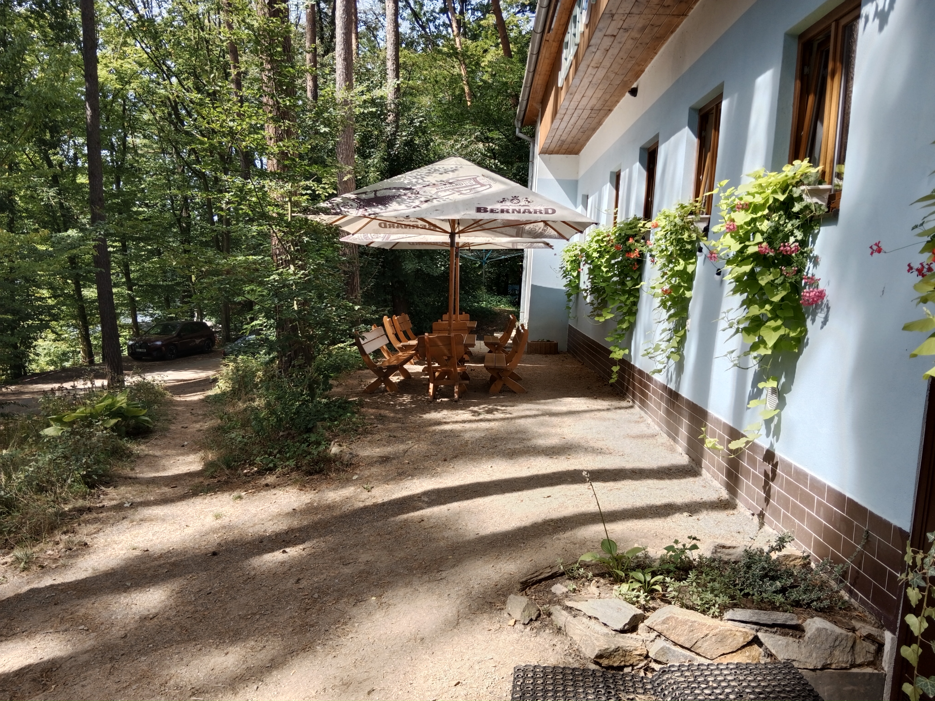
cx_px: 468
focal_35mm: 26
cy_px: 350
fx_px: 702
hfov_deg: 67.3
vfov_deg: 53.1
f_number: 1.8
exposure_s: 1/156
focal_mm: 3.96
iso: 100
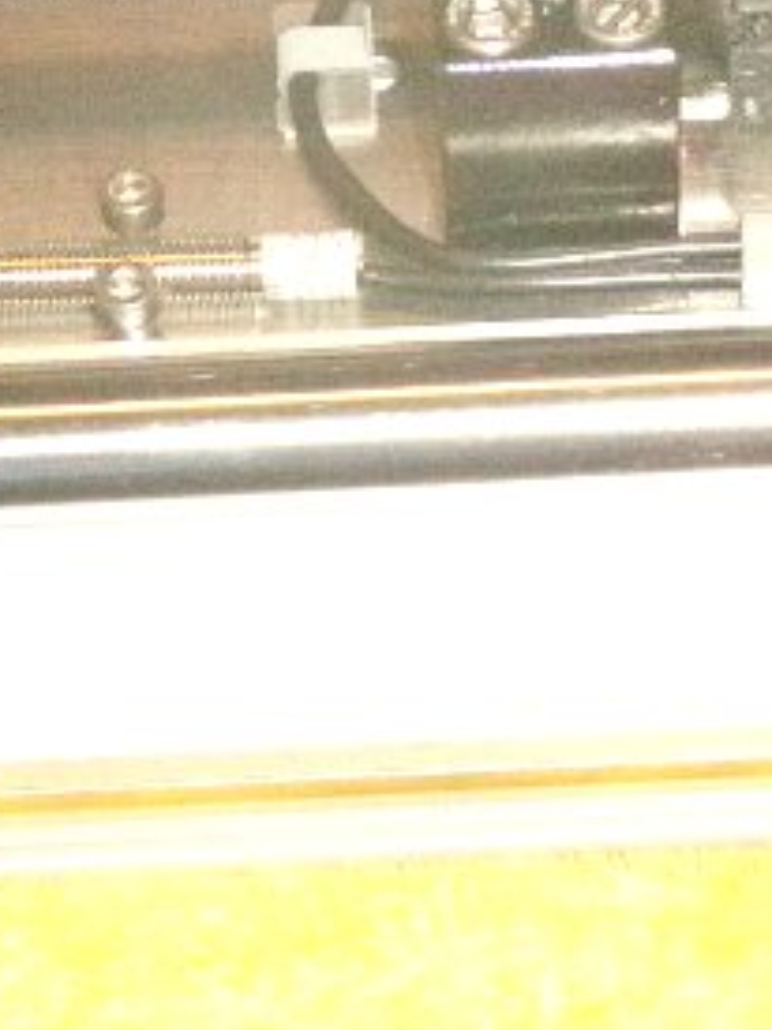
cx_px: 483
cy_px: 37
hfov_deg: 11.1
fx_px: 3988
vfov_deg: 14.5
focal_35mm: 134
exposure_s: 1/500
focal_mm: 6.53
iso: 800
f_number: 4.1
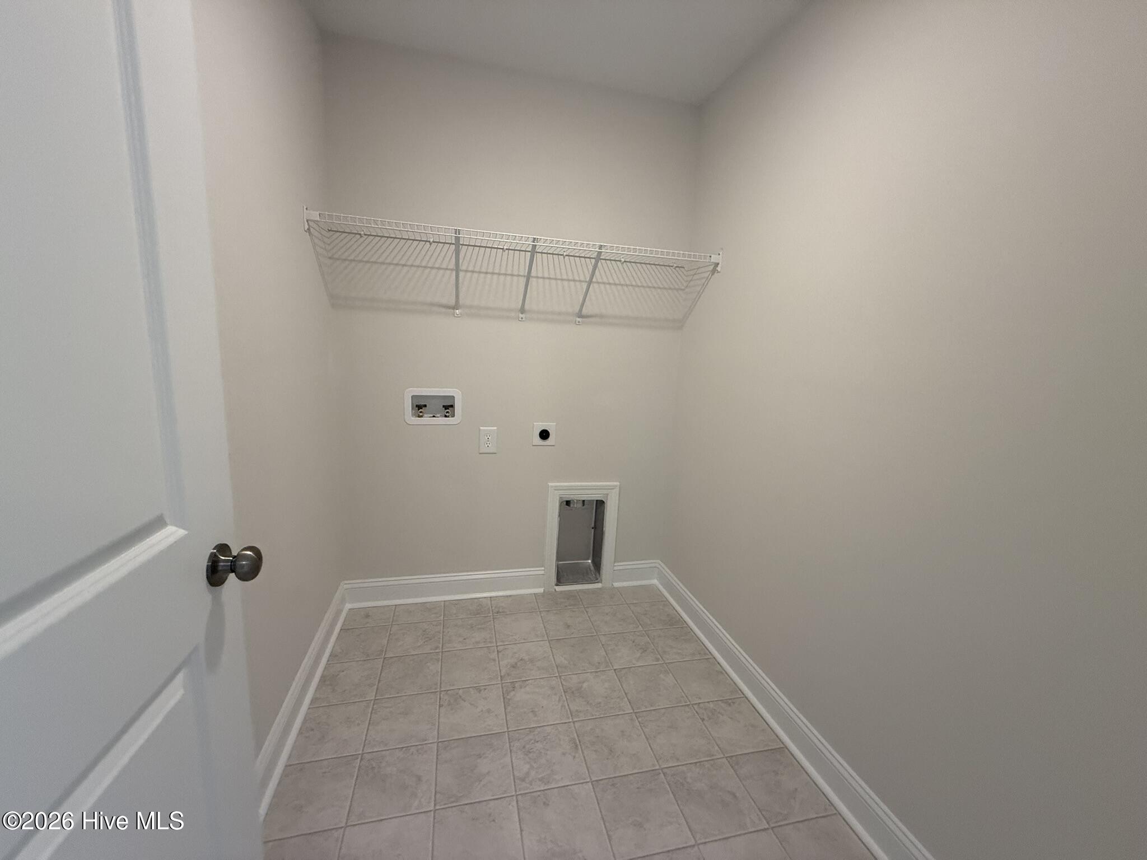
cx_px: 574
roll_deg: -2.4
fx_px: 464
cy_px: 430
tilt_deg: -10.4
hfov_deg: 102.1
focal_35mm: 14
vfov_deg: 85.7
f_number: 2.2
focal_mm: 2.22
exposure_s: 1/120
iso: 250
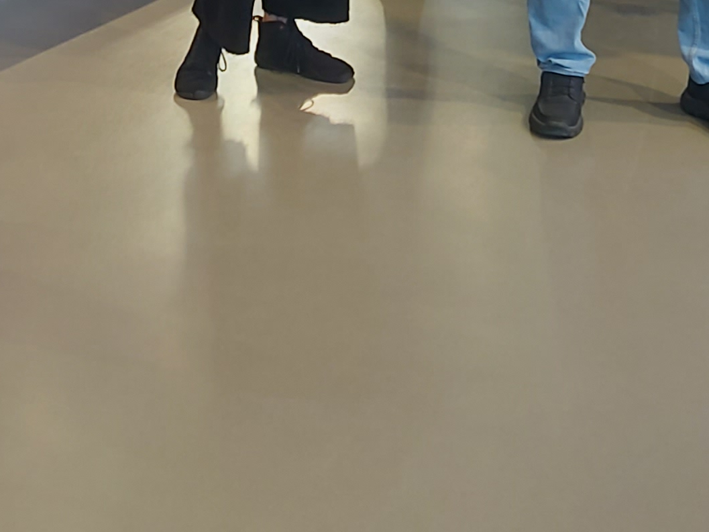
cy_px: -483
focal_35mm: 105
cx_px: 396
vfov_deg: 12.6
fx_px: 2151
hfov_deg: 18.7
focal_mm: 5.23
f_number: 1.8
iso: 80
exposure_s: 1/50
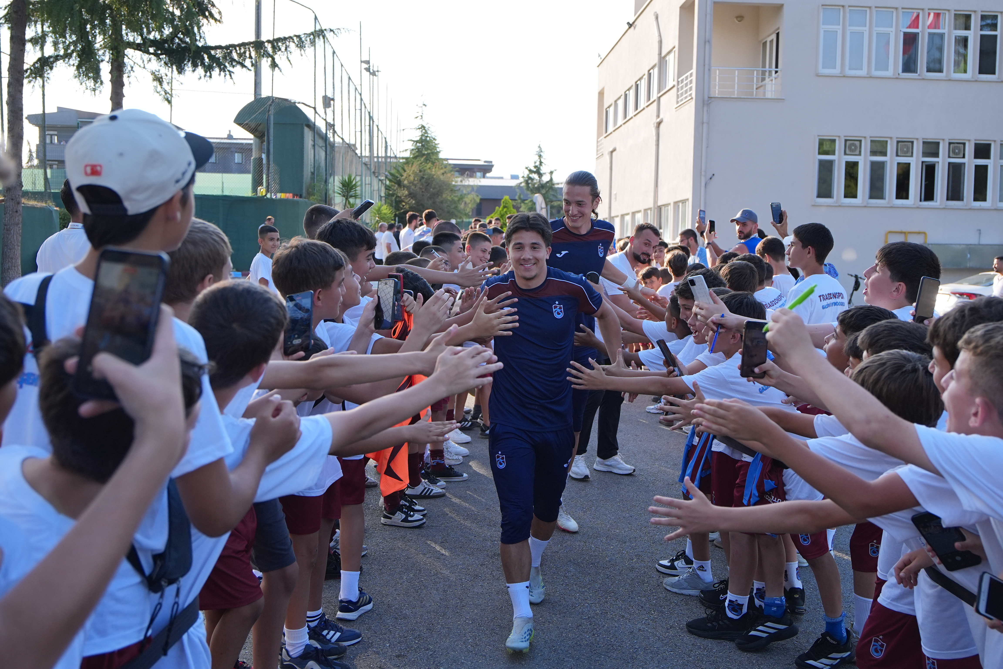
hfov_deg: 53.1
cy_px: 334
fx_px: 1003
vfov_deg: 36.9
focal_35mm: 36
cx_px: 502
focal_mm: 24
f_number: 2.8
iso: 320
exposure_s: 1/2000
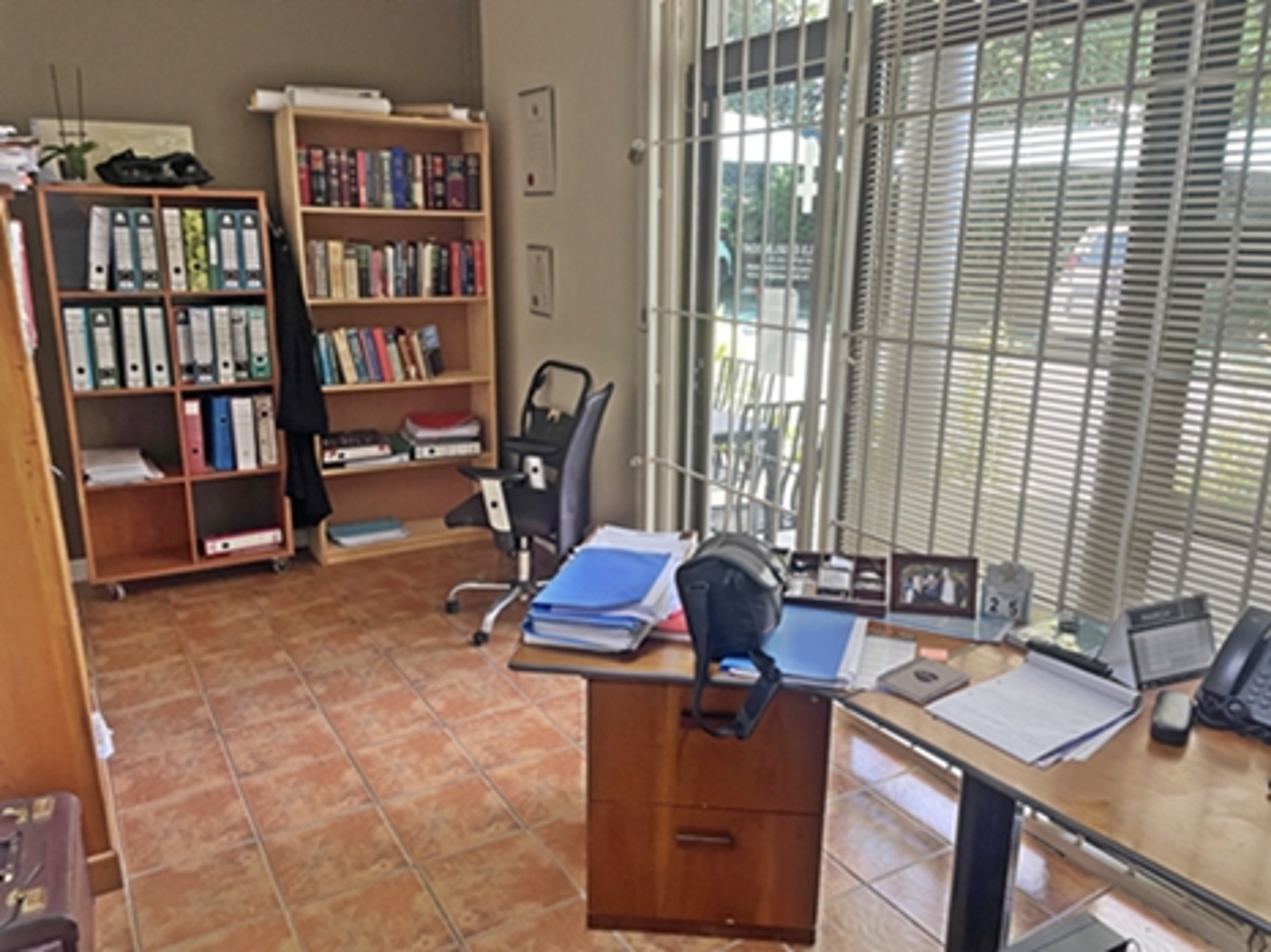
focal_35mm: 26
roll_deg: -1.2
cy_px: 476
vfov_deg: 53.0
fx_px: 954
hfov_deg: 67.3
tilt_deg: -14.3
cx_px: 636
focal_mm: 4.2
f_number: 1.6
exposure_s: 1/80
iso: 125
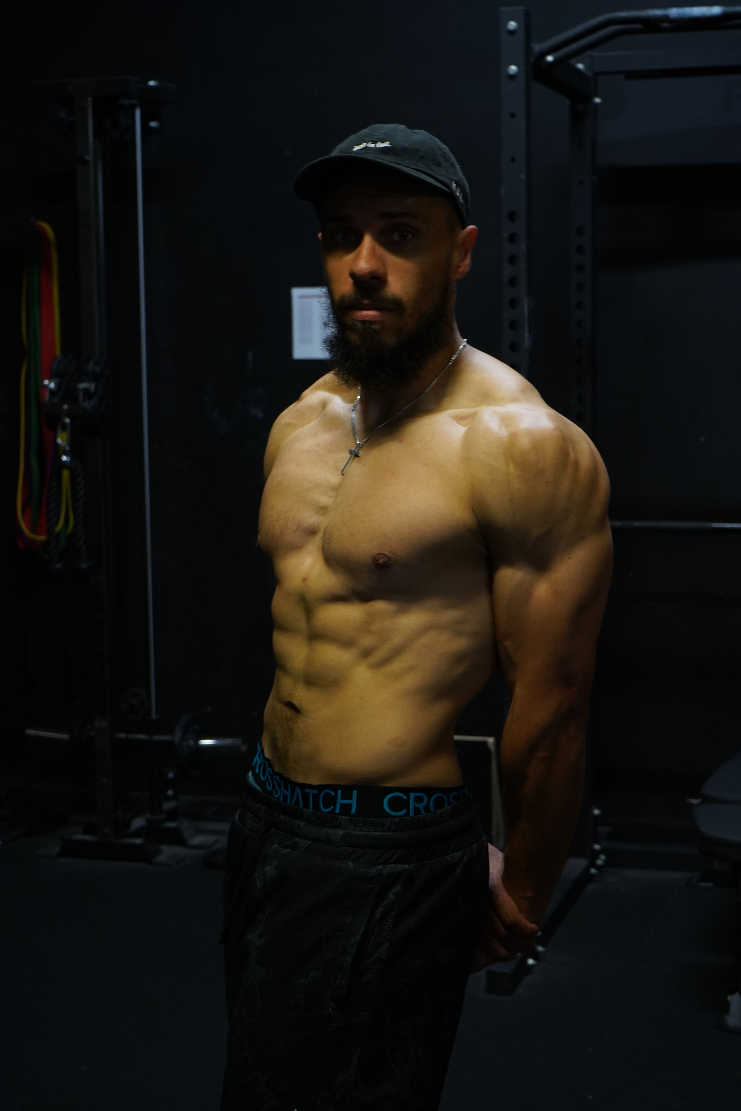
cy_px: 556
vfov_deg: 32.4
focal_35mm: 62
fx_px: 1914
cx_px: 370
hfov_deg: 21.9
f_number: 8
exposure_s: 1/30
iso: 2000
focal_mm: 62
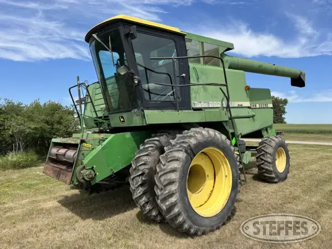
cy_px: 124
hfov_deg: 67.3
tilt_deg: +1.0
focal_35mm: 26
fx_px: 249
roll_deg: +1.7
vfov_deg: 53.1
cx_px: 166
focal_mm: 5.7
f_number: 1.5
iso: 50
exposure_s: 1/3165
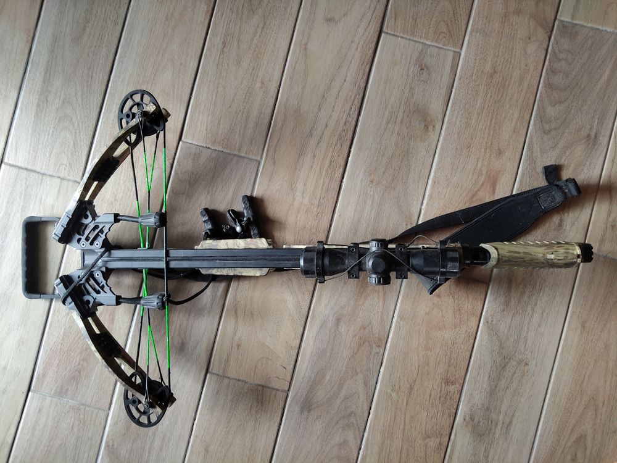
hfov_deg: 69.4
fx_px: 446
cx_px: 308
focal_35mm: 25
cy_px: 232
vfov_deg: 54.9
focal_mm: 4.15
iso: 334
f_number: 1.8
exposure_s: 1/25
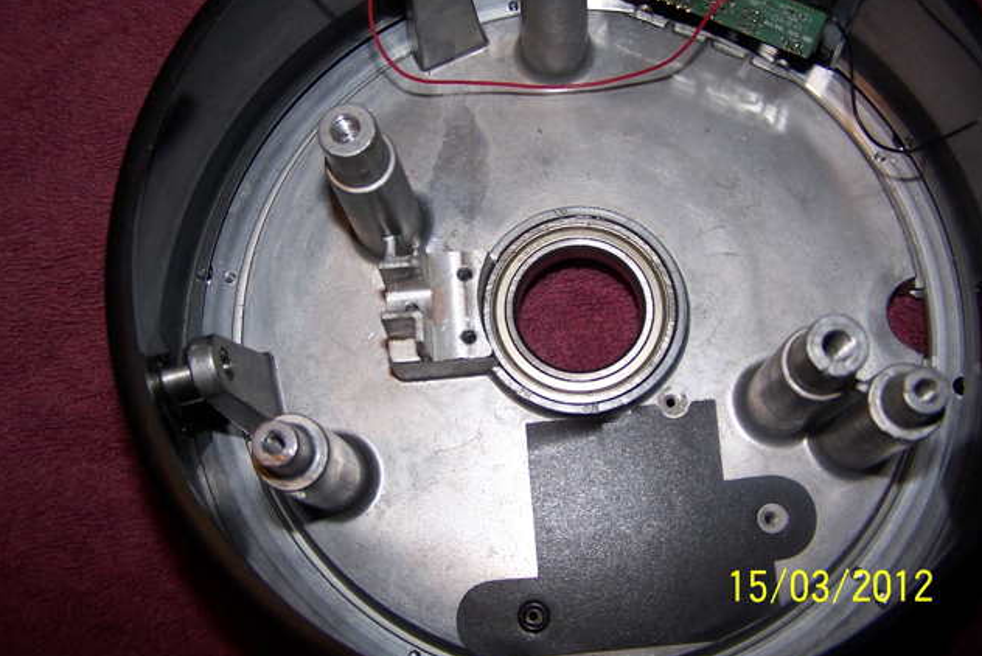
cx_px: 493
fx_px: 1092
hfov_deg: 48.4
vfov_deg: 33.4
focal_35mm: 40
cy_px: 306
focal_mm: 6.3
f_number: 2.8
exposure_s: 1/60
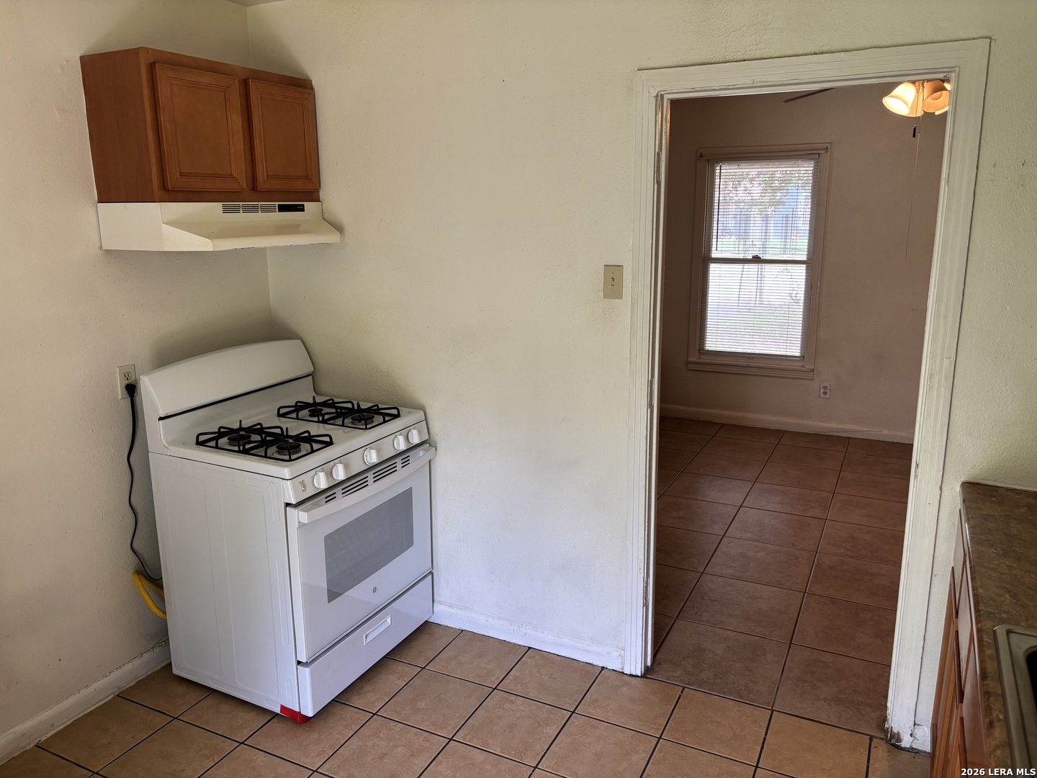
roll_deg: +0.0
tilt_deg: -11.8
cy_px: 389
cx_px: 518
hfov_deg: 67.3
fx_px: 779
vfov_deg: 53.1
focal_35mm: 26
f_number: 1.6
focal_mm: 5.96
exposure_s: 1/60
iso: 100
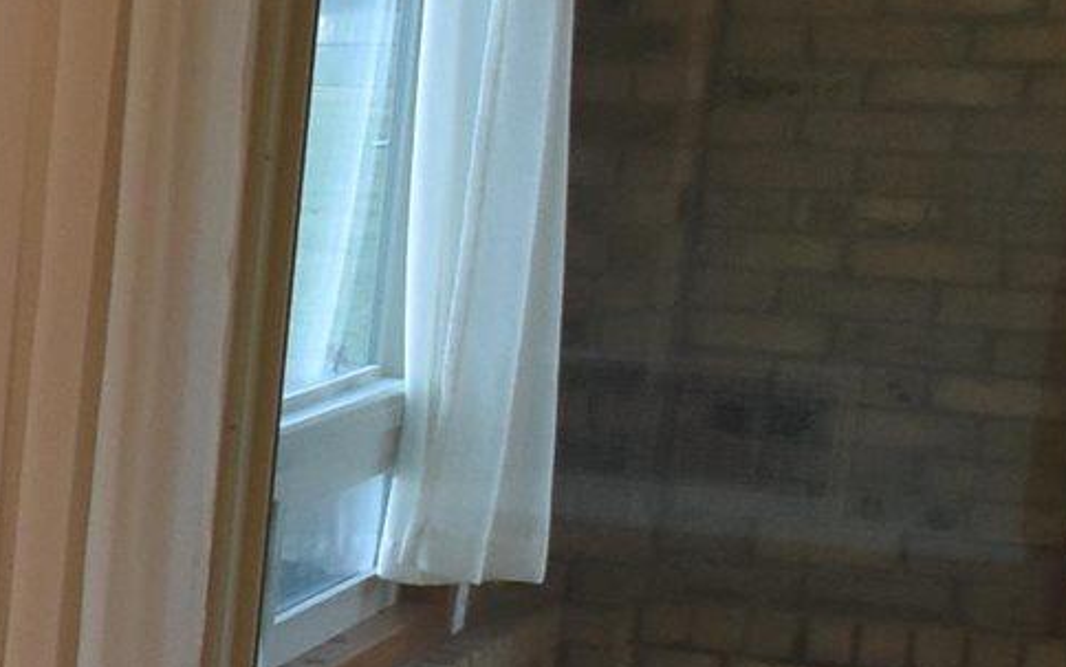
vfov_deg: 13.5
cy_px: 468
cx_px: -1617
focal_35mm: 97
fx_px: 2819
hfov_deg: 13.7
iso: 500
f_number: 8
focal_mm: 10
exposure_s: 1/10
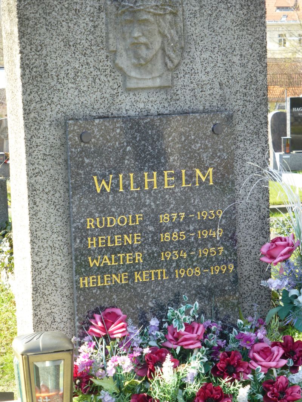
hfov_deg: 12.9
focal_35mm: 115
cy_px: 201
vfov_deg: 17.1
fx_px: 1338
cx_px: 151
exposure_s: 1/80
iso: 100
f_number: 5.3
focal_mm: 20.6
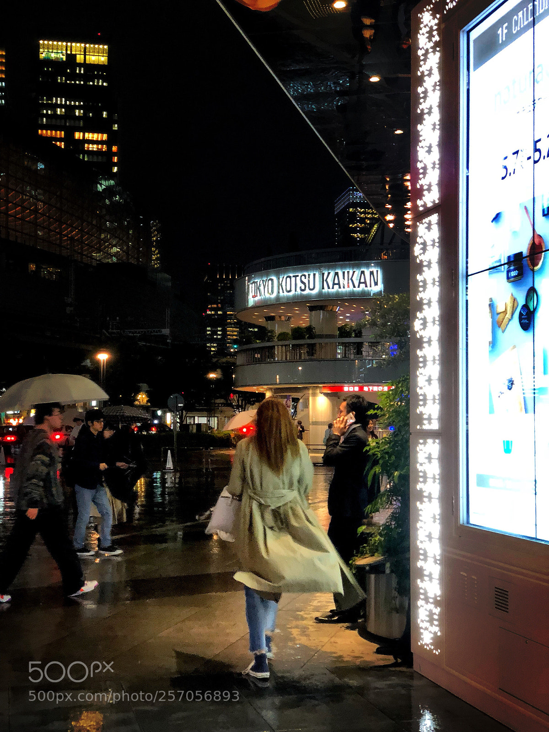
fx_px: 1100
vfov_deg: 36.8
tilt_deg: +2.6
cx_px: 274
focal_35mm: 52
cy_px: 366
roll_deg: -1.8
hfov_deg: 28.0
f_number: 2.4
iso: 125
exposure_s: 1/25
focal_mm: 6
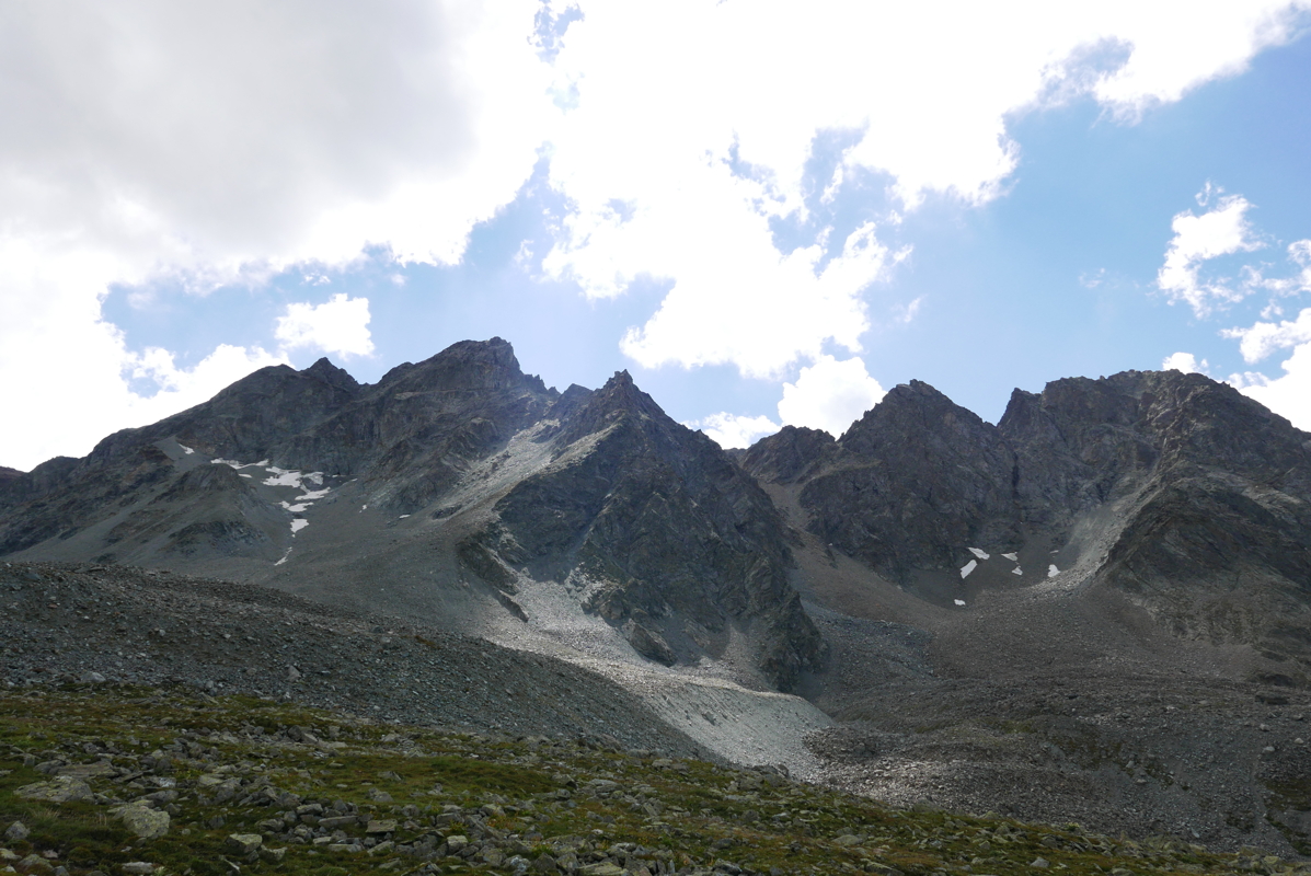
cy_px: 438
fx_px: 911
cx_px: 656
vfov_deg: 51.4
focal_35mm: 25
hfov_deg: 71.5
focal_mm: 11.4
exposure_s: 1/640
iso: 200
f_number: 5.6
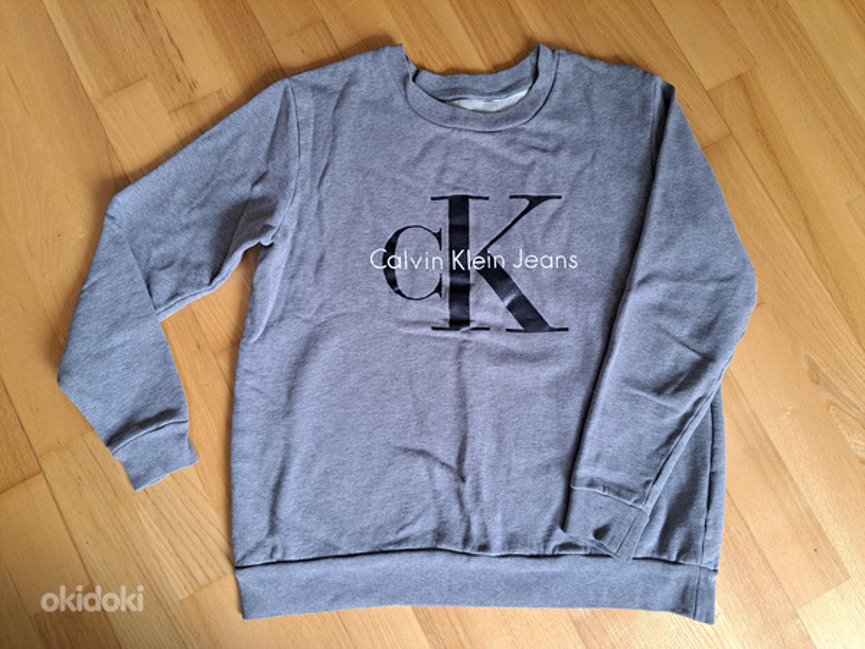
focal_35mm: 24
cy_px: 324
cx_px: 432
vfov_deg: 56.8
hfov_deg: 71.6
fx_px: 600
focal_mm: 5.23
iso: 320
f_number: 1.8
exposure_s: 1/50
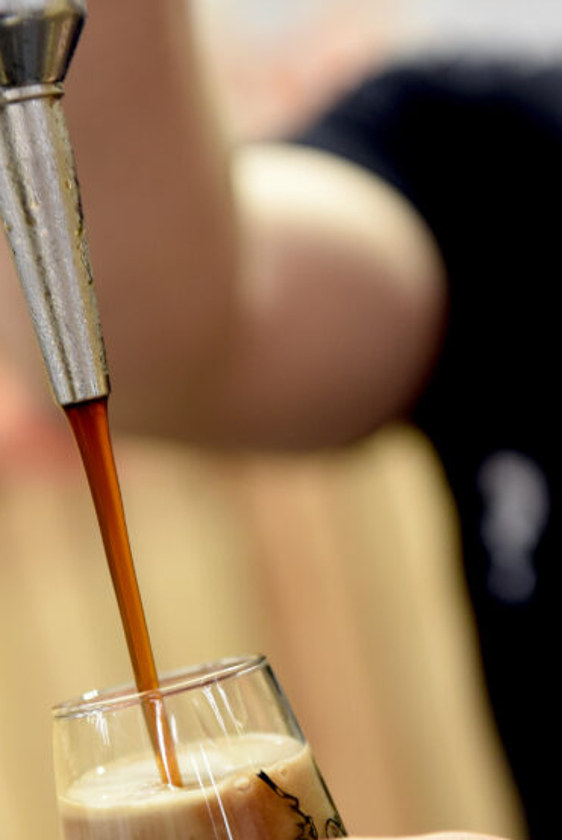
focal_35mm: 107
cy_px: 590
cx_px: 161
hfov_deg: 12.8
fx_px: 2501
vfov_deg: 19.0
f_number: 2.8
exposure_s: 1/125
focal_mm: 58
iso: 2000
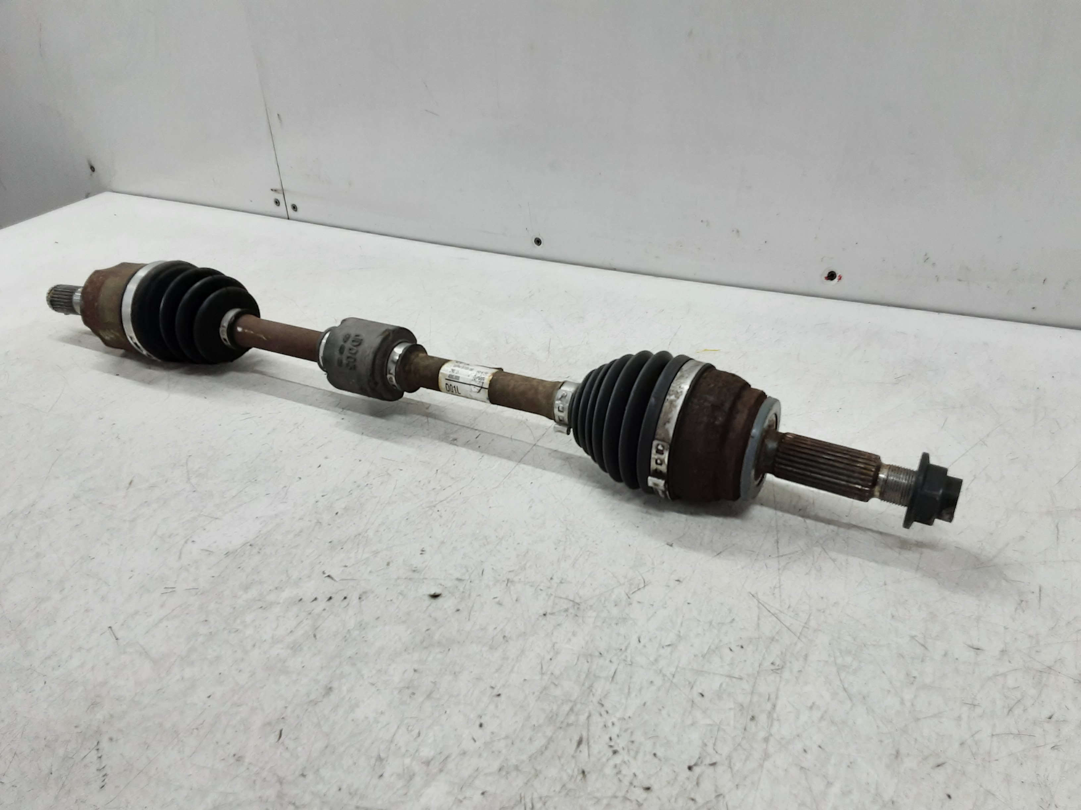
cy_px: 405
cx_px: 540
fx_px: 843
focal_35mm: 27
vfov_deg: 51.4
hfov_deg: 65.3
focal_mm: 2.91
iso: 64
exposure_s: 1/50
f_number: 1.9
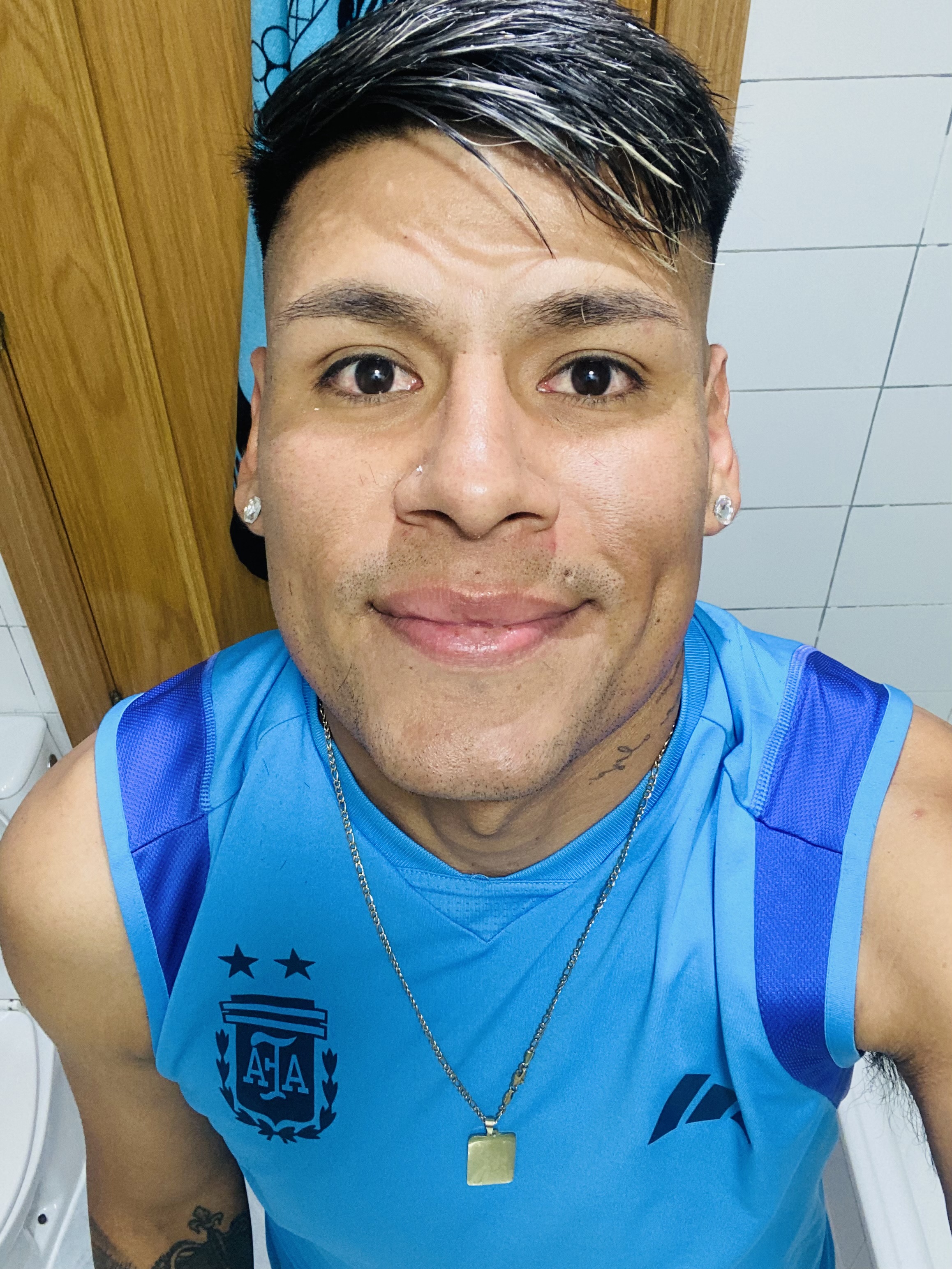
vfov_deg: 60.0
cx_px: 476
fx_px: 1100
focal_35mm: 30
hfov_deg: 46.8
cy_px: 634
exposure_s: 1/50
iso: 125
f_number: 2.2
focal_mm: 2.71
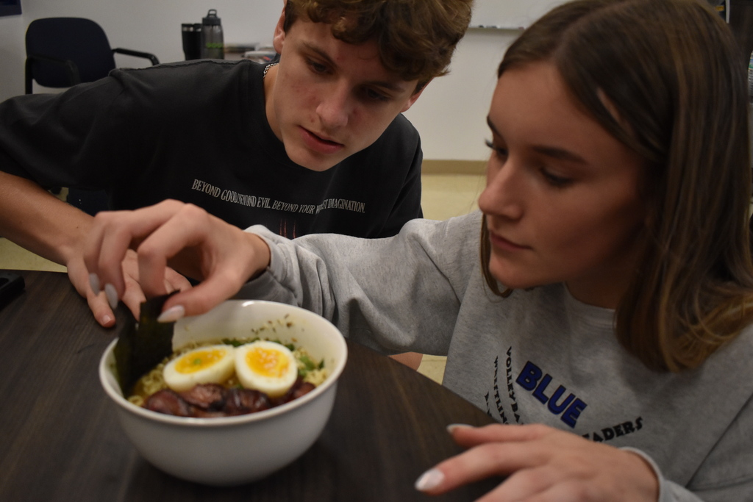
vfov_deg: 40.0
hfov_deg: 57.2
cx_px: 376
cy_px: 251
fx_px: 690
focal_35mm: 33
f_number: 3.8
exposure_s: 1/500
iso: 2000
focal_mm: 22
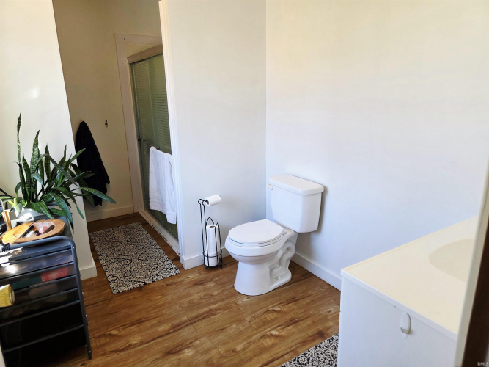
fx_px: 325
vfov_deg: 58.9
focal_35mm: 23
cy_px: 184
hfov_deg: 73.9
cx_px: 244
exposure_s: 1/120
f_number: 1.7
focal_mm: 6.3
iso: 125
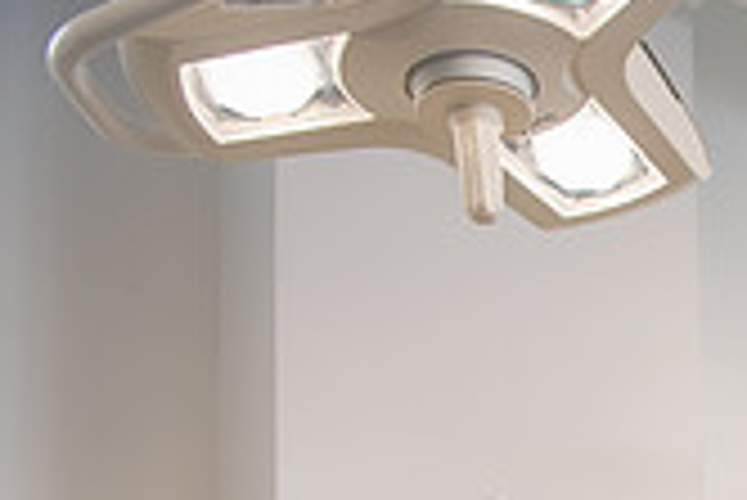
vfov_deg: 14.9
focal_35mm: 84
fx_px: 1744
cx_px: 1242
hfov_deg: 19.6
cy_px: 795
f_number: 4
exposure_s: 1/200
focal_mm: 24
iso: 500
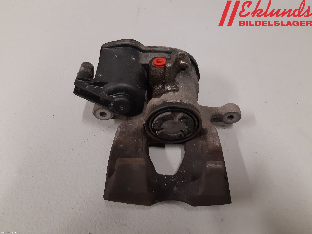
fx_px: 234
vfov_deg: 53.1
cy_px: 117
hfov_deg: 67.3
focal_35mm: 26
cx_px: 156
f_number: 1.7
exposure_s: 1/50
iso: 160
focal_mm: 3.93
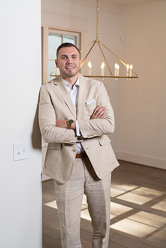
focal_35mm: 50
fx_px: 346
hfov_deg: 27.0
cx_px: 83
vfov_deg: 39.6
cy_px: 124
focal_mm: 50
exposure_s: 1/160
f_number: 2.8
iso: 100
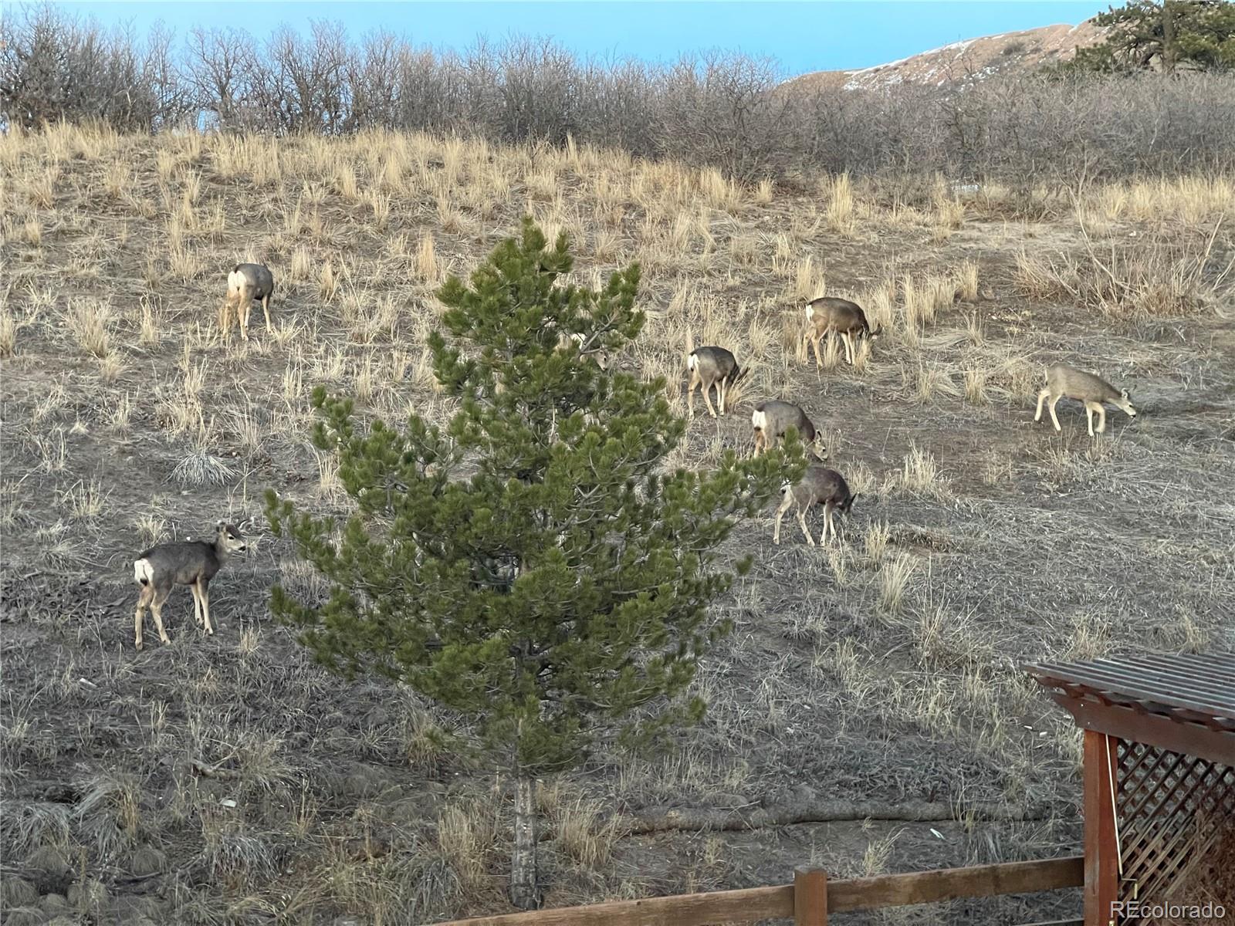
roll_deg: +0.5
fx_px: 2283
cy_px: 463
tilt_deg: -2.3
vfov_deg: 22.9
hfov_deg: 30.3
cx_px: 618
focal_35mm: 64
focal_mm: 7.5
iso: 800
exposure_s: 1/44
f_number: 2.2
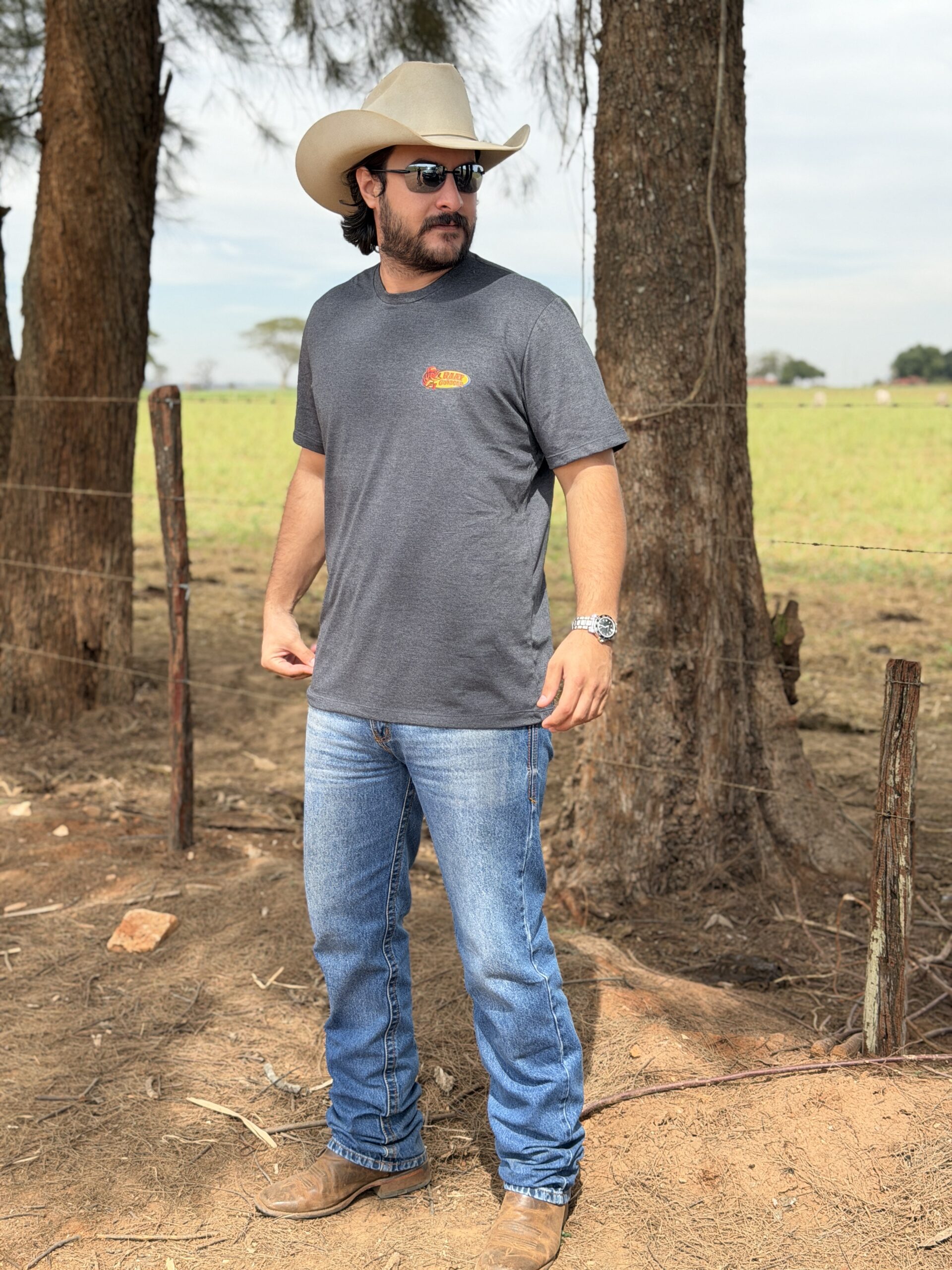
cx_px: 476
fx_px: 1760
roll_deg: -0.1
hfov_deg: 30.3
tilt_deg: -8.4
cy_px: 635
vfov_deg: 39.7
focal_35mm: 48
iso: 80
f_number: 1.78
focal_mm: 6.76
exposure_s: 1/2342
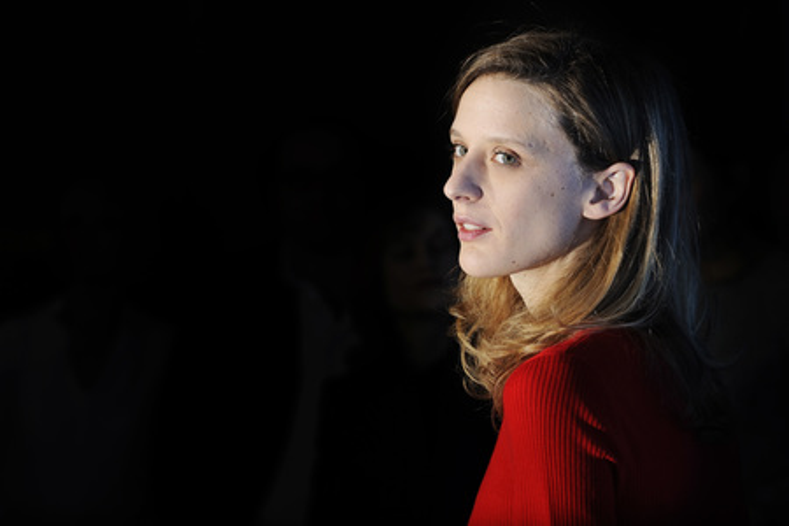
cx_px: 394
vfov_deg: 6.9
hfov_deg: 10.3
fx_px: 4383
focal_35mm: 200
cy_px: 263
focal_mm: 200
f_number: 9
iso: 200
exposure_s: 1/320
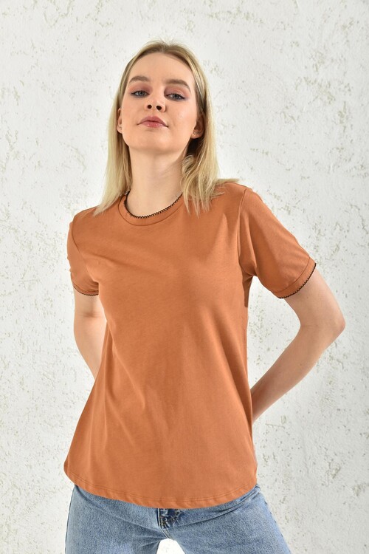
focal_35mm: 46
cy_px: 277
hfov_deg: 29.2
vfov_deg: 42.7
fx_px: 707
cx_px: 184
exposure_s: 1/160
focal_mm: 46
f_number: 7.1
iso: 100
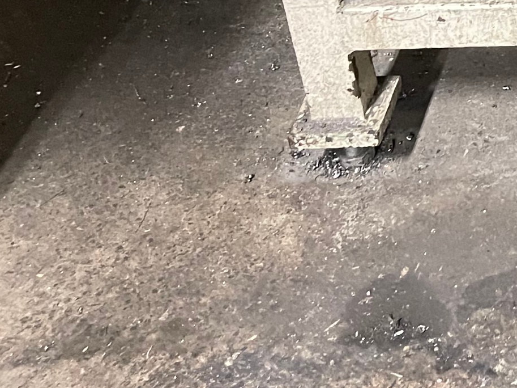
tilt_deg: -27.2
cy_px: -304
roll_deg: -0.2
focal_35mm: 93
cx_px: 865
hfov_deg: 17.9
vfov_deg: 14.1
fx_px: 1388
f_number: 1.6
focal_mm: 5.1
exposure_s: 1/33
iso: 500
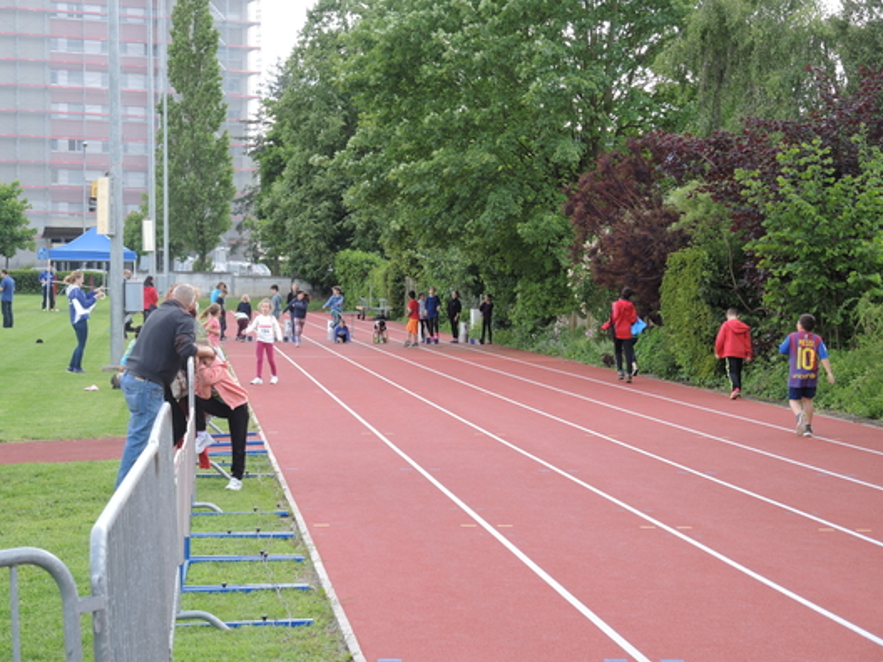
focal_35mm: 87
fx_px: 2219
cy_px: 330
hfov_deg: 22.5
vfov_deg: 17.0
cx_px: 438
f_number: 3.2
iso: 80
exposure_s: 1/160
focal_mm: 17.7
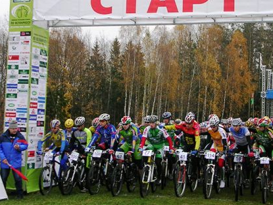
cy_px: 92
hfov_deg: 26.0
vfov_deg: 19.6
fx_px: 591
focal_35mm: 75
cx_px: 154
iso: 50
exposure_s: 1/120
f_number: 3.1
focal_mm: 7.5
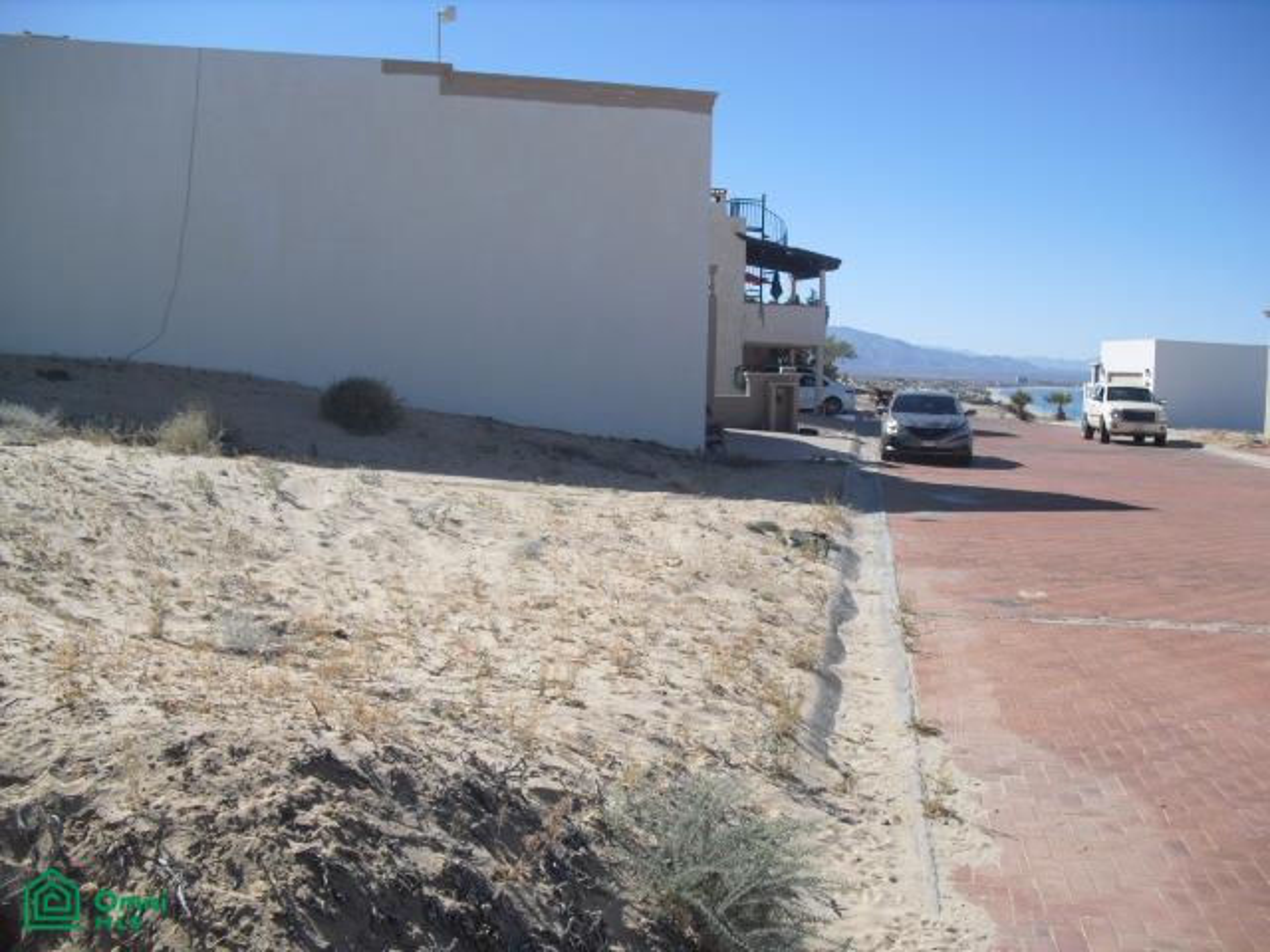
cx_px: 635
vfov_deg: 39.7
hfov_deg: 51.4
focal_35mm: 36
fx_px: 1321
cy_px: 476
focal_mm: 6.3
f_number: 7.8
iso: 64
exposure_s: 1/160
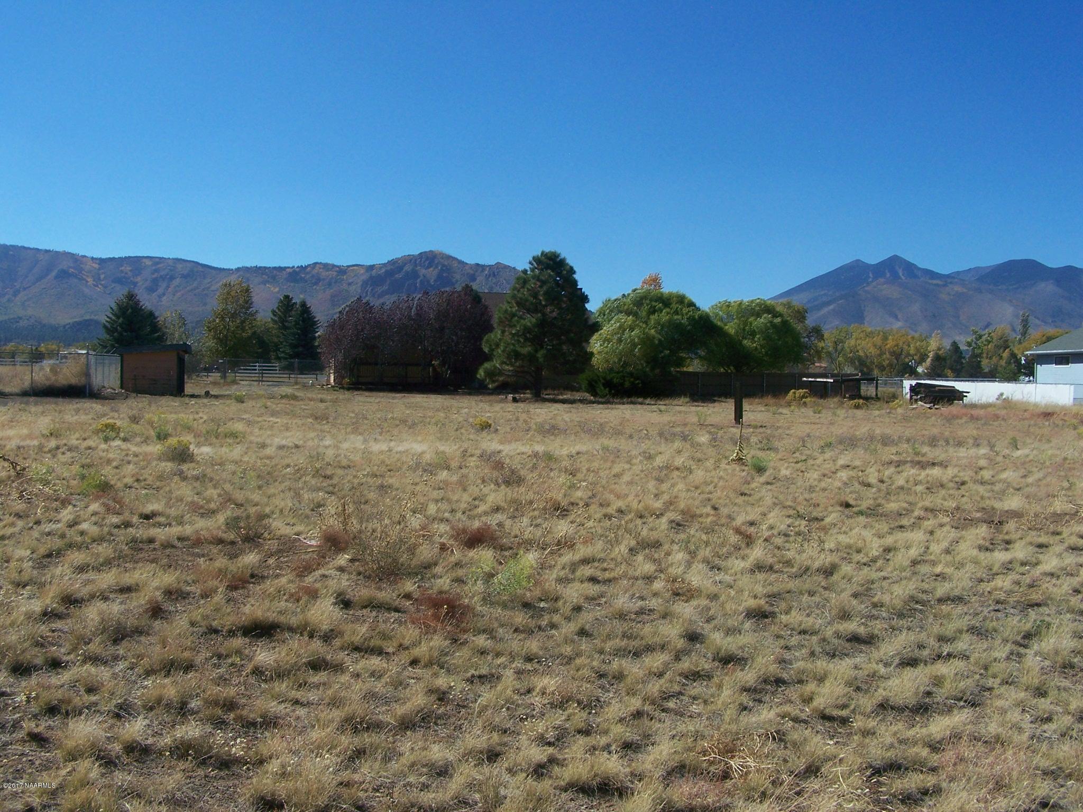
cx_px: 542
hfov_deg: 49.0
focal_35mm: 38
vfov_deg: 37.7
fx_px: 1189
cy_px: 406
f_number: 4
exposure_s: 1/800
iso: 80
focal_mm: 6.3
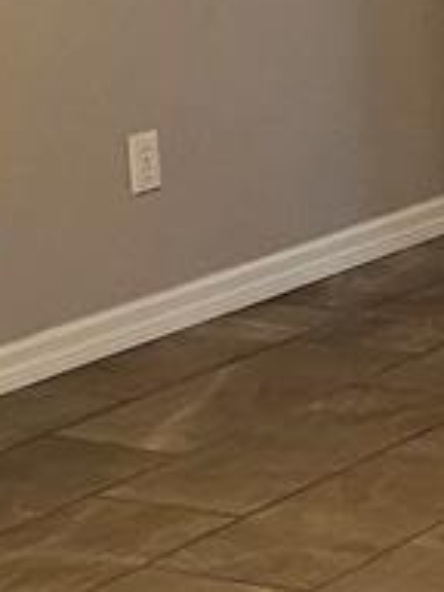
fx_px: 2463
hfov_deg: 8.9
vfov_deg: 13.6
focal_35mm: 144
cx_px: 1202
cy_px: 56
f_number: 1.7
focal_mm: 6.3
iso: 1000
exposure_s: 1/120
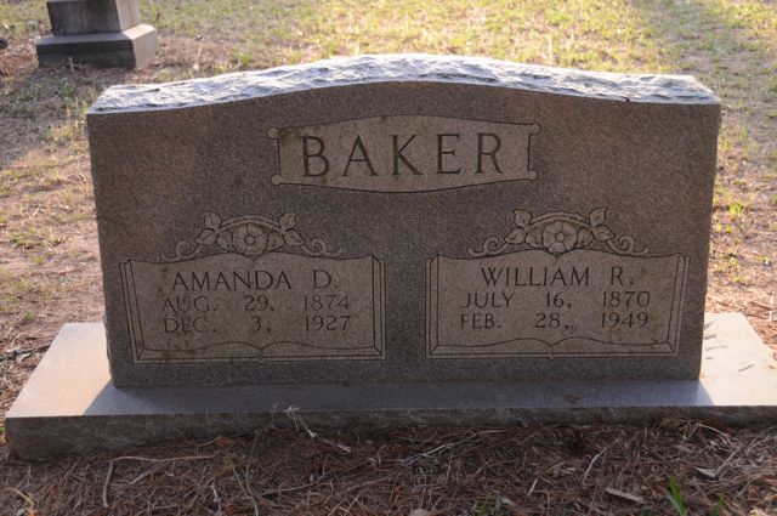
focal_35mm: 48
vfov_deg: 28.0
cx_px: 388
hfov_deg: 41.2
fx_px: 1035
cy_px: 258
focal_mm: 32
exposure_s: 1/250
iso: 640
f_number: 4
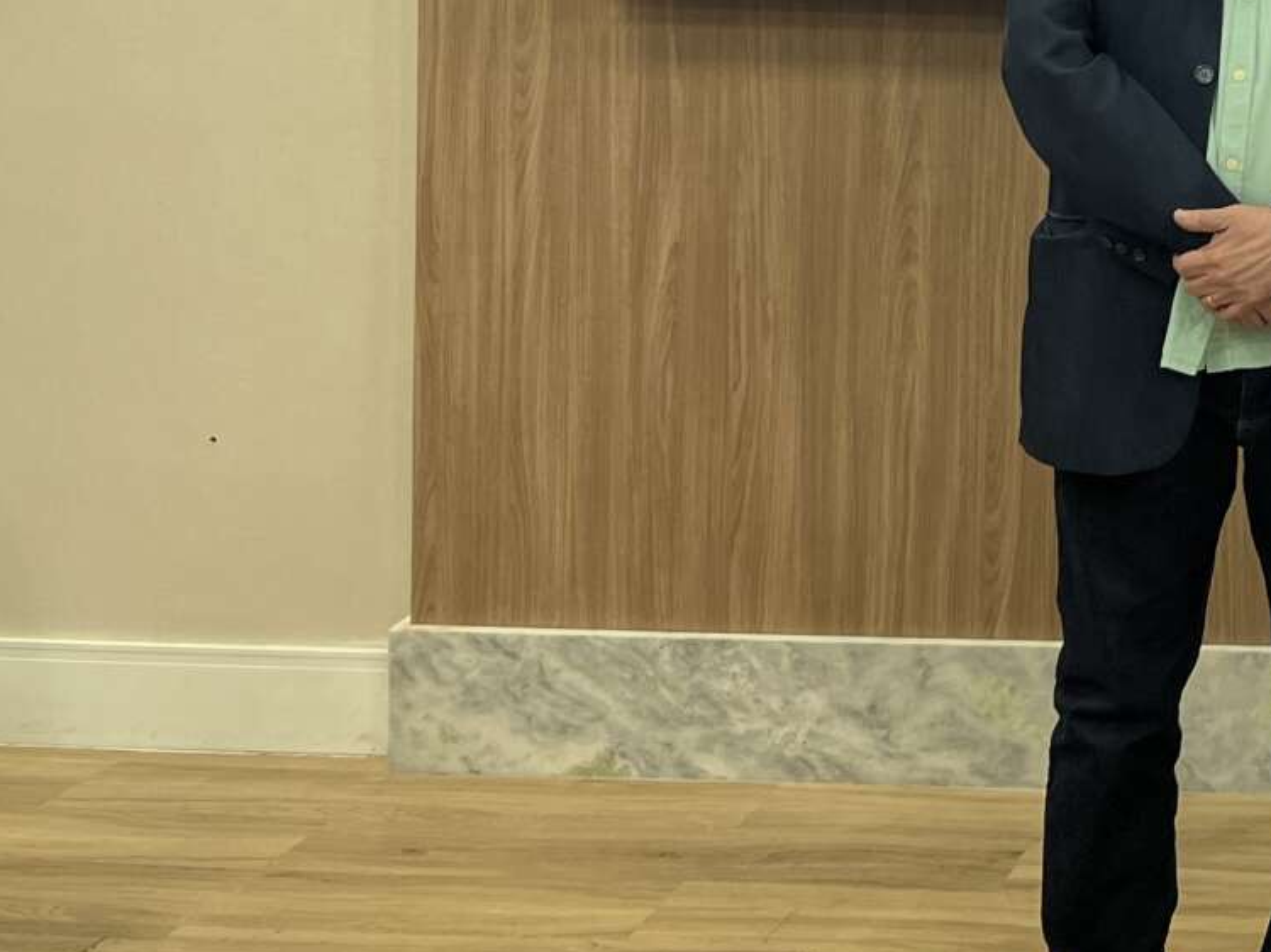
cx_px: 1622
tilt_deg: -2.0
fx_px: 2606
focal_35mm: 71
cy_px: -29
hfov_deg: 24.2
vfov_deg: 20.0
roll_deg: -1.9
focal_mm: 5.7
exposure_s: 1/120
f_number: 1.5
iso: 40
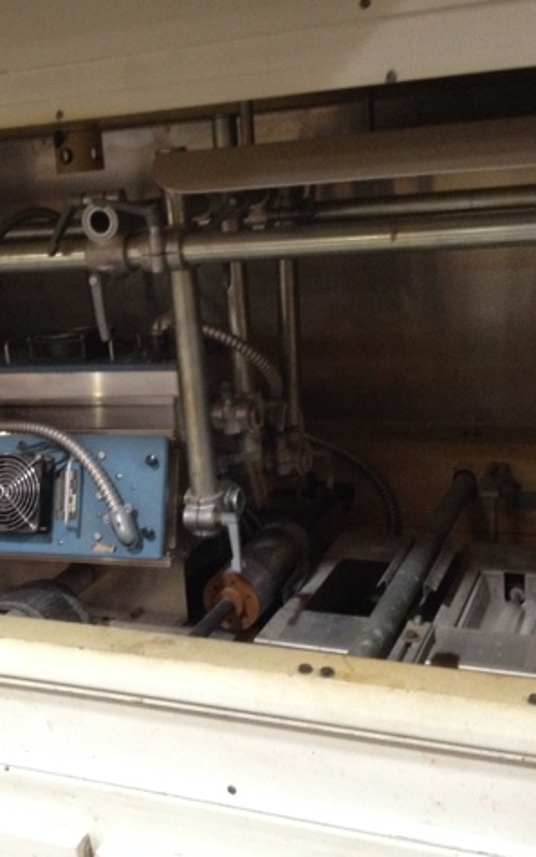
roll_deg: +4.8
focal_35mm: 50
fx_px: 1168
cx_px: 159
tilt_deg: -14.7
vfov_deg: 40.3
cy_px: 429
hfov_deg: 25.6
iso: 400
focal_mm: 4.28
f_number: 2.4
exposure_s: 1/20
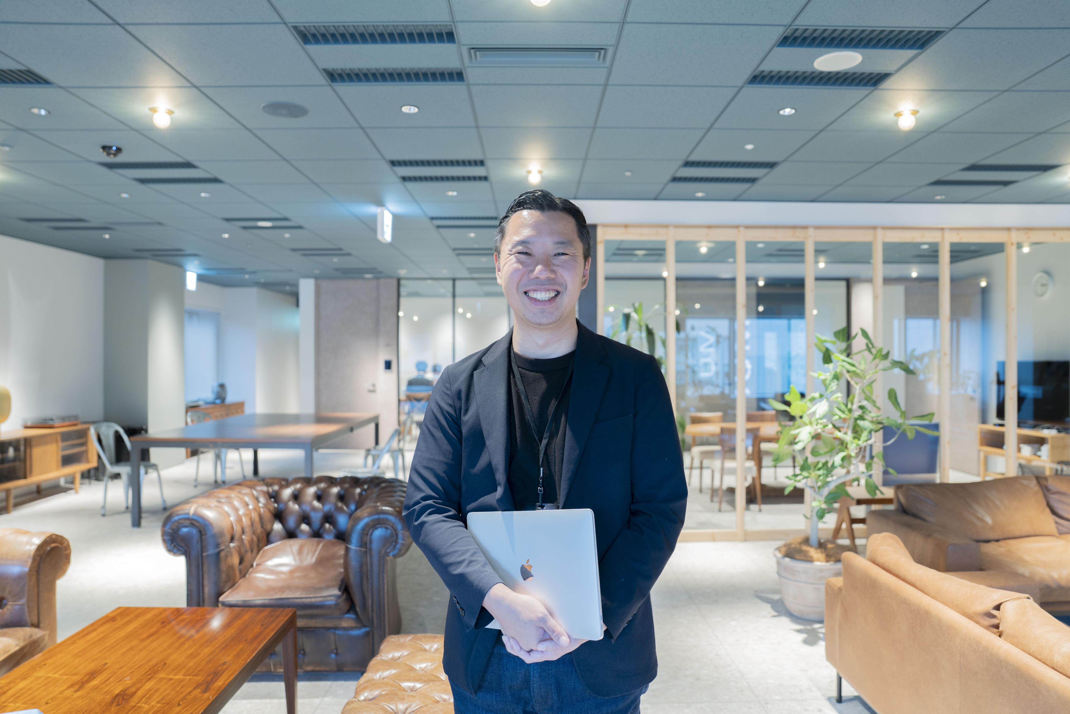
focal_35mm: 24
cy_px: 357
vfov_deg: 53.1
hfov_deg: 73.7
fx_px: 713
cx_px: 535
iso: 320
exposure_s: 1/15
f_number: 2.8
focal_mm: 24
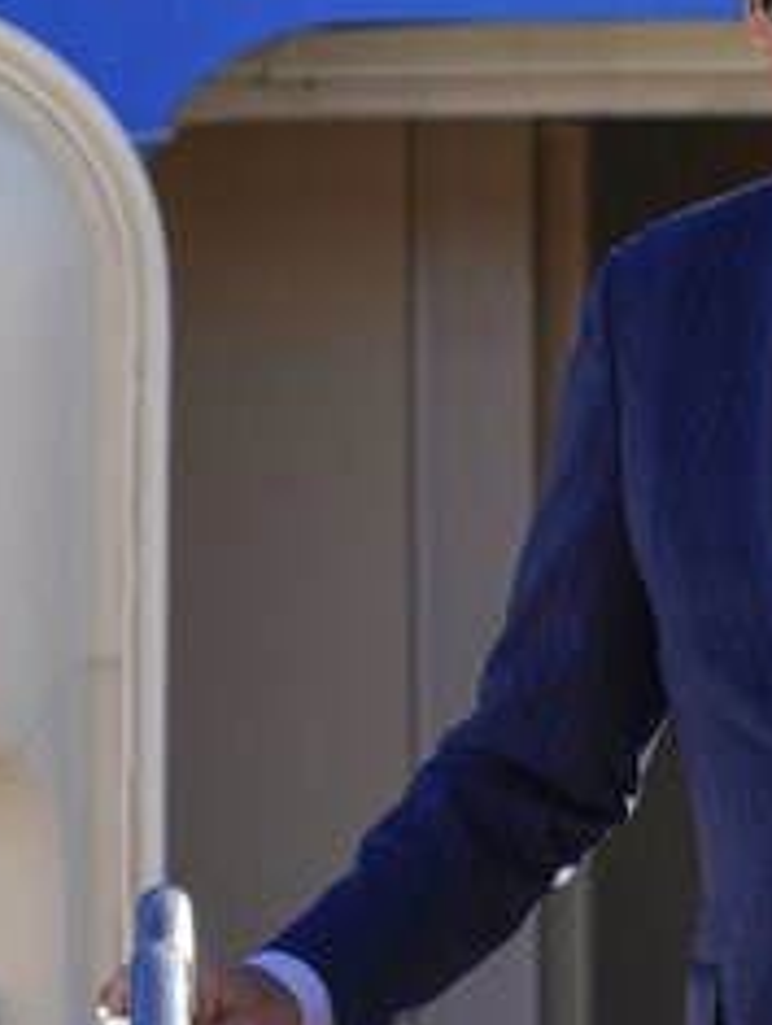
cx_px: 262
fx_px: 74405
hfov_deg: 0.6
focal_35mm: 2509
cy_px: 382
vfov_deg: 0.8
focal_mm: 1200
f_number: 8
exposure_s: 1/1000
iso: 400
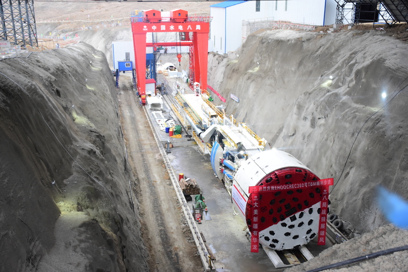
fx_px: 459
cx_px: 204
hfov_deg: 47.9
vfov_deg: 33.0
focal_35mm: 40
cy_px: 136
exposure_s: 1/40
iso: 1250
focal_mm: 27
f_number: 4
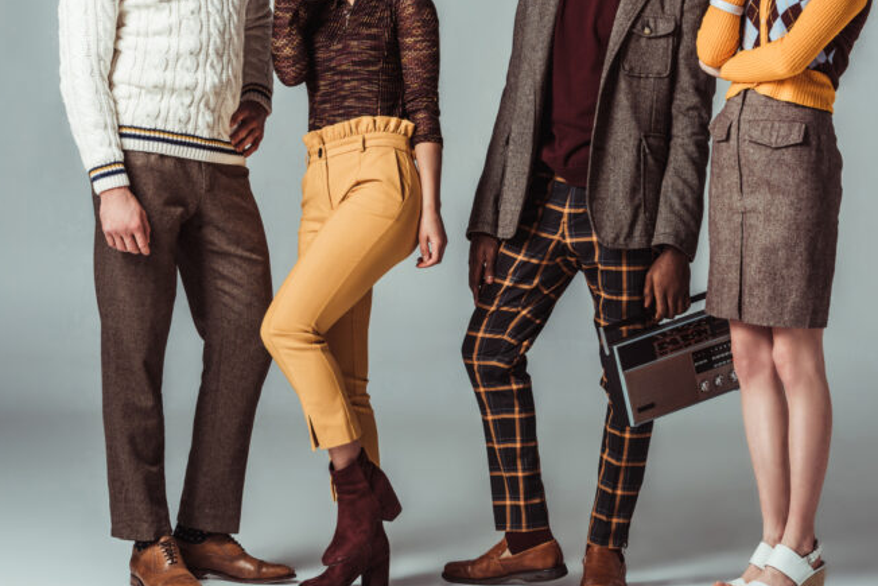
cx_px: 458
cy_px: 196
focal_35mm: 110
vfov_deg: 12.4
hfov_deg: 18.6
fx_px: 2683
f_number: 7.1
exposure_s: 1/200
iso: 100
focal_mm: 70
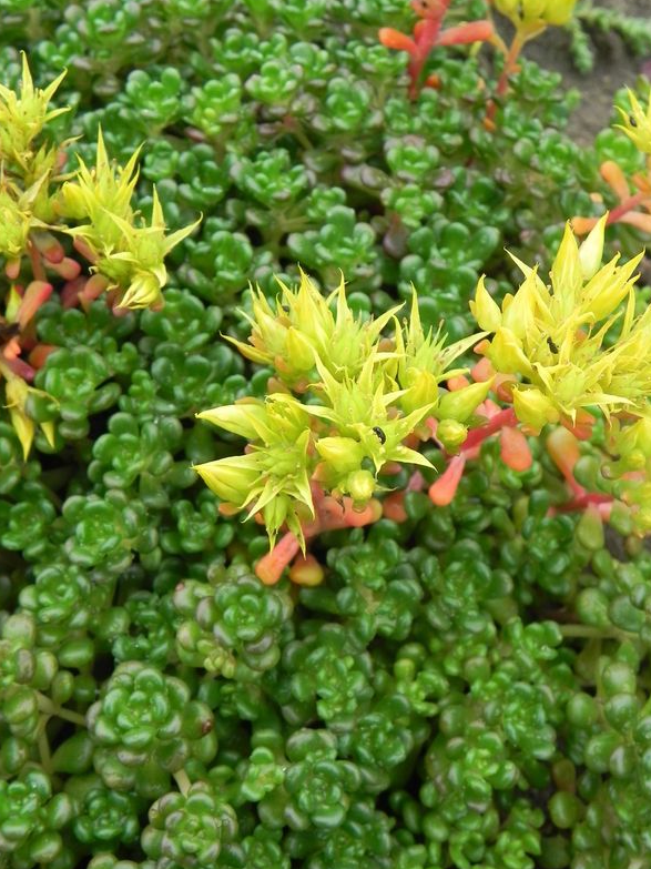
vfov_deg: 40.4
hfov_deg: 30.9
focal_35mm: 47
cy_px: 436
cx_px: 322
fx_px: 1179
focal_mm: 8.2
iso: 160
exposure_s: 1/80
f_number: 4.5
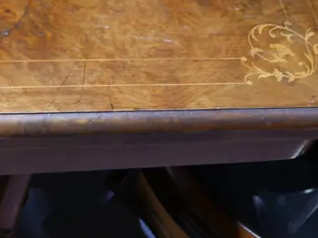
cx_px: -101
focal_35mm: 111
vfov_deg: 13.3
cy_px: 93
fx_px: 1019
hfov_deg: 16.7
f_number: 4.1
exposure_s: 1/60
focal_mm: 19
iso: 500
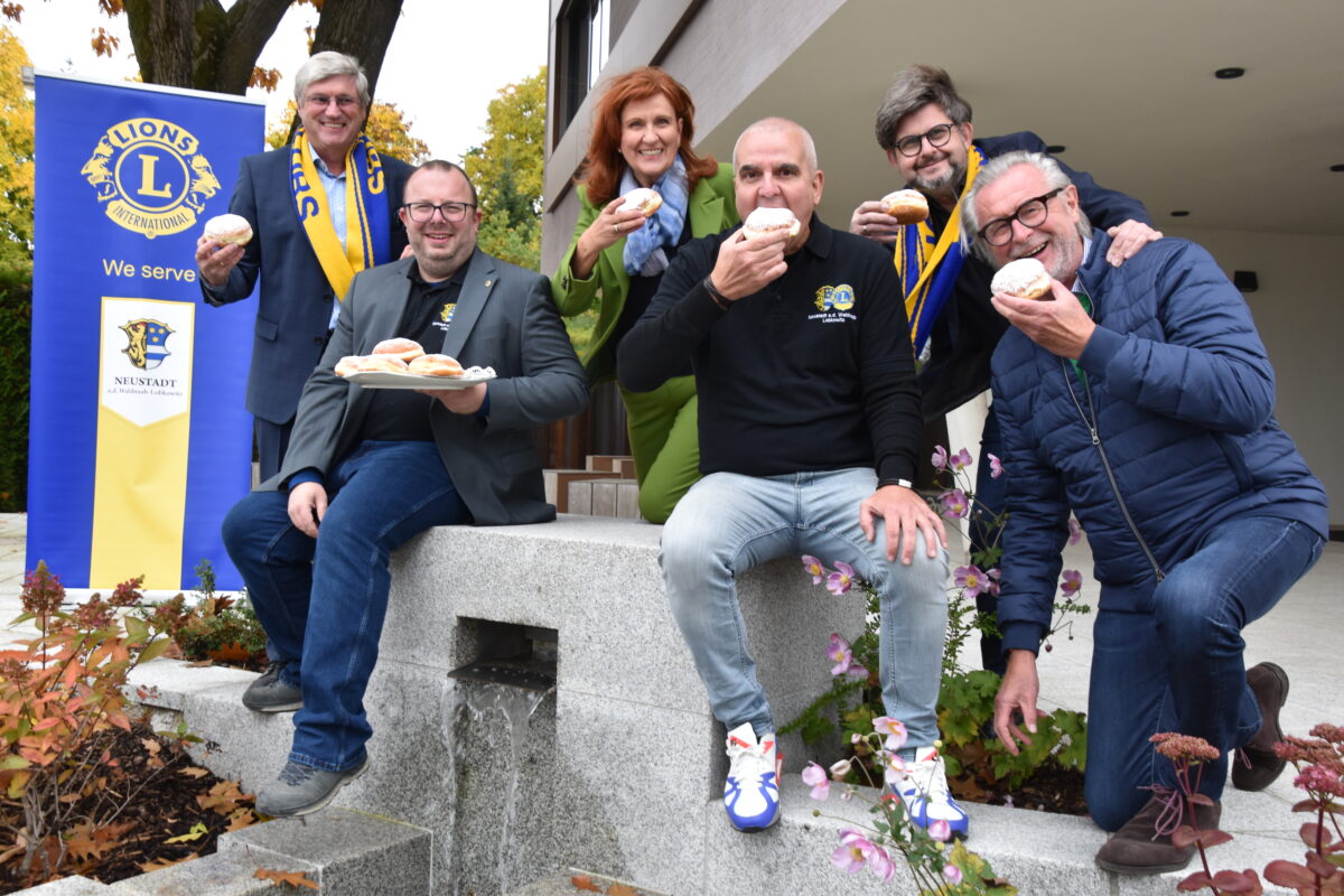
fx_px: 1232
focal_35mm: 33
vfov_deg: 40.0
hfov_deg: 57.2
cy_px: 448
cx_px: 672
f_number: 4.5
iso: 400
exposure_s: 1/80
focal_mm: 22
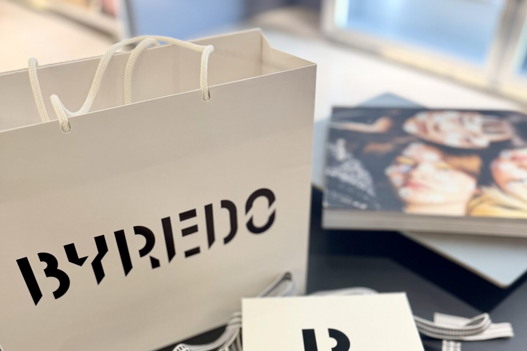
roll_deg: -0.2
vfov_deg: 36.2
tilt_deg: -44.7
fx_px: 498
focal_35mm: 34
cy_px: 324
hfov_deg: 55.8
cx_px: 267
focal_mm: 6.76
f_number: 1.78
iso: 100
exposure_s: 1/128
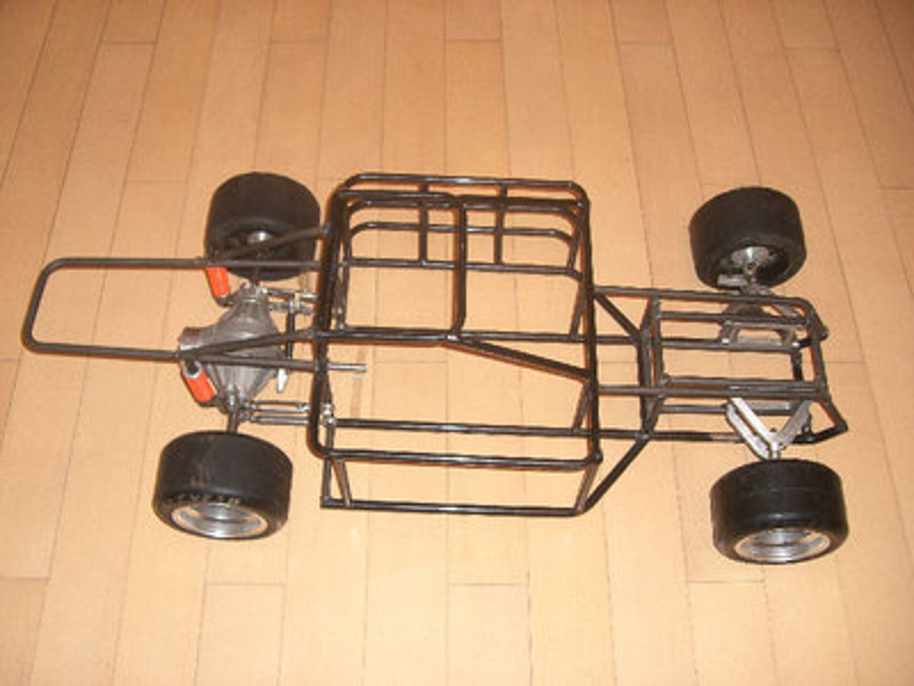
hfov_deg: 49.0
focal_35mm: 38
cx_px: 457
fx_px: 1003
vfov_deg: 37.7
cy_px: 343
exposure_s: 1/60
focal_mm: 6.2
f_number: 2.7
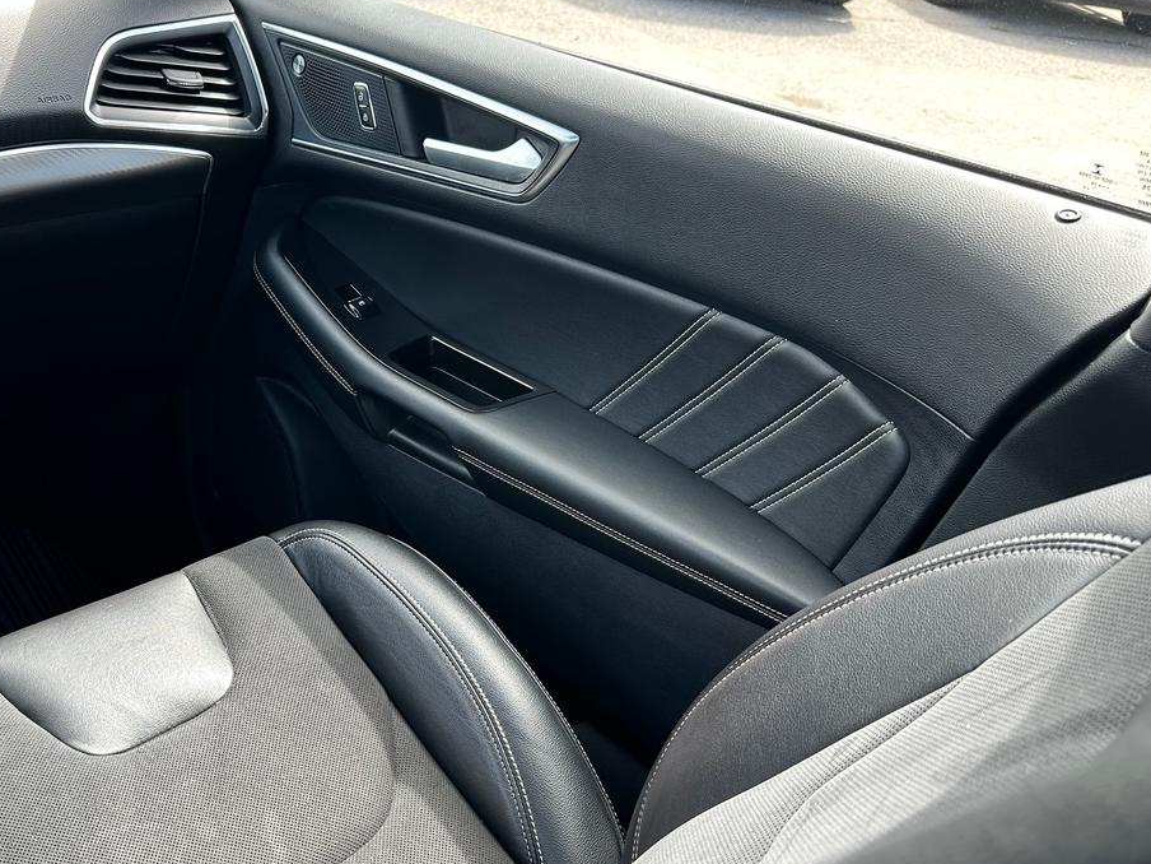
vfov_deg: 41.6
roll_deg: -8.9
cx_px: 396
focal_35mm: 34
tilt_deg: -34.6
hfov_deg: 53.0
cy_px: 516
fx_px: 1131
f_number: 1.78
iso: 64
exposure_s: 1/188
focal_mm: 6.86
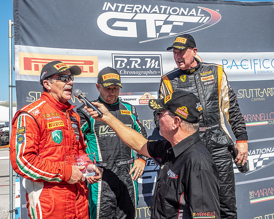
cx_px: 145
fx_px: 321
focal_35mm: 40
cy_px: 110
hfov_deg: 46.2
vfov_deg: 37.7
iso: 64
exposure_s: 1/125
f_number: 6.3
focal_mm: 19
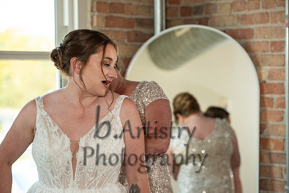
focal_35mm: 116
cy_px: 96
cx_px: 144
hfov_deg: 17.6
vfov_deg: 11.8
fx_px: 931
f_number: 4
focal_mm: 116
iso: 200
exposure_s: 1/125
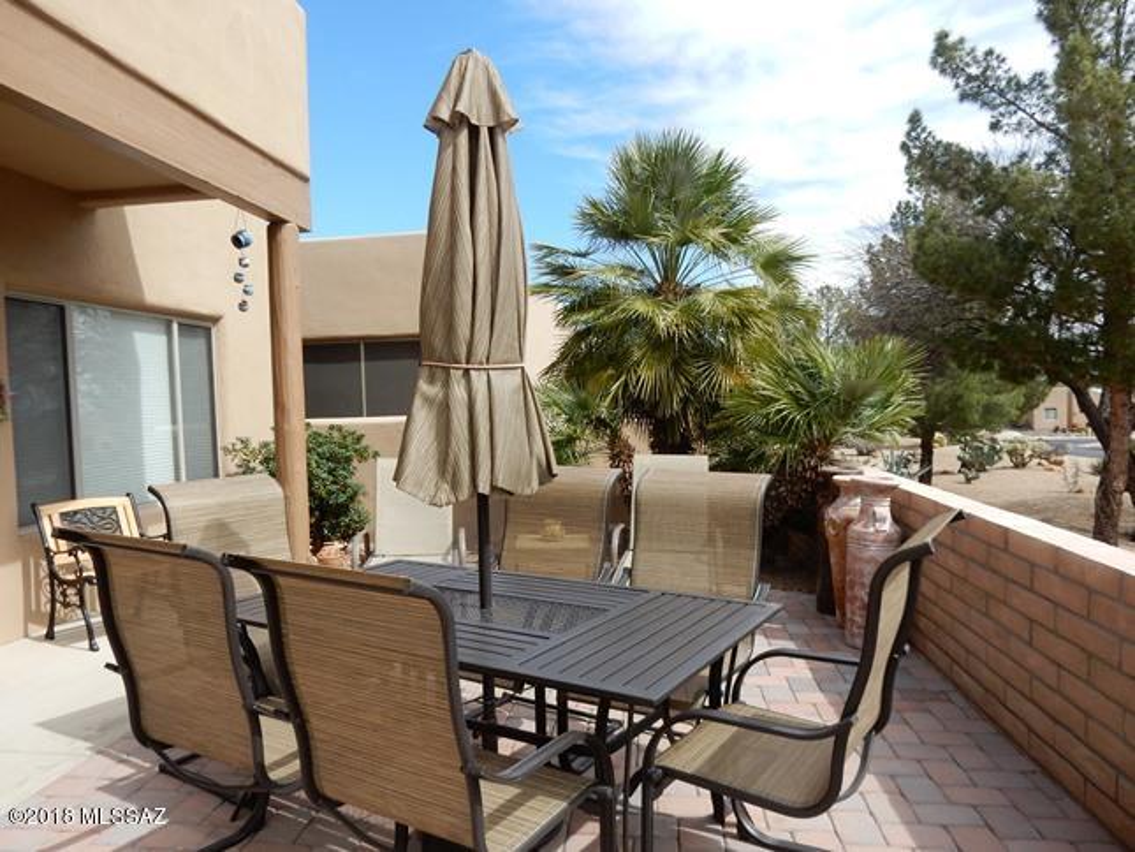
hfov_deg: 69.4
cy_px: 426
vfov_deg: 54.9
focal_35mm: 25
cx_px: 568
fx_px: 820
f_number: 3.7
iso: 125
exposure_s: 1/800
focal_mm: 4.5
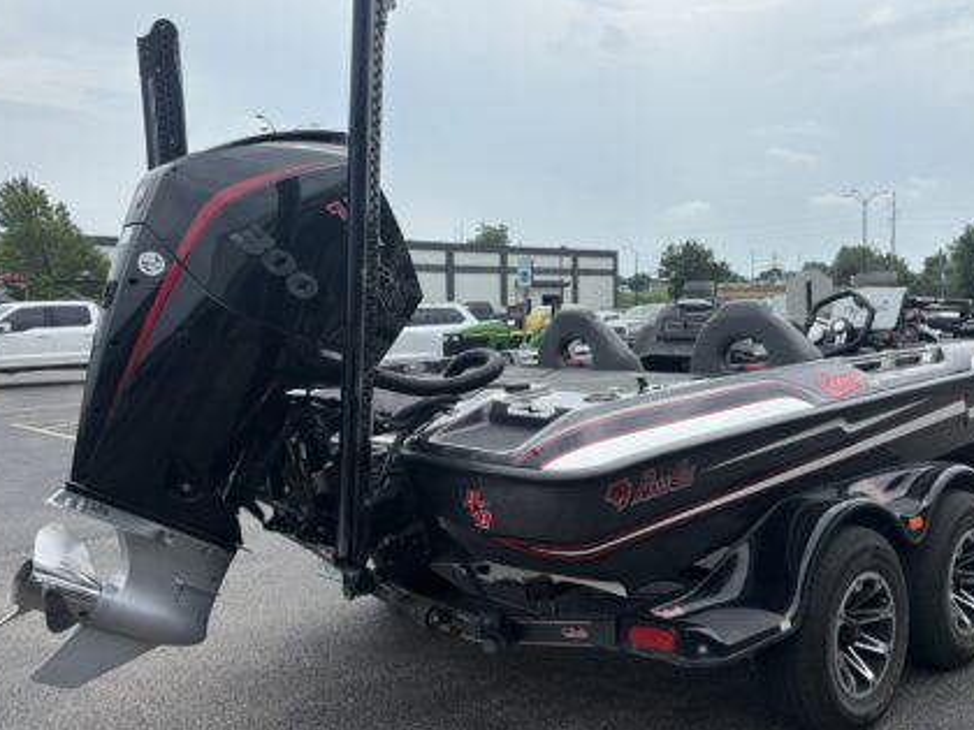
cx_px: 548
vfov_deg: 42.9
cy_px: 348
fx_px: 929
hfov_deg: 55.2
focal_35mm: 33
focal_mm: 5.96
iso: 50
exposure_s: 1/4630
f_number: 1.6
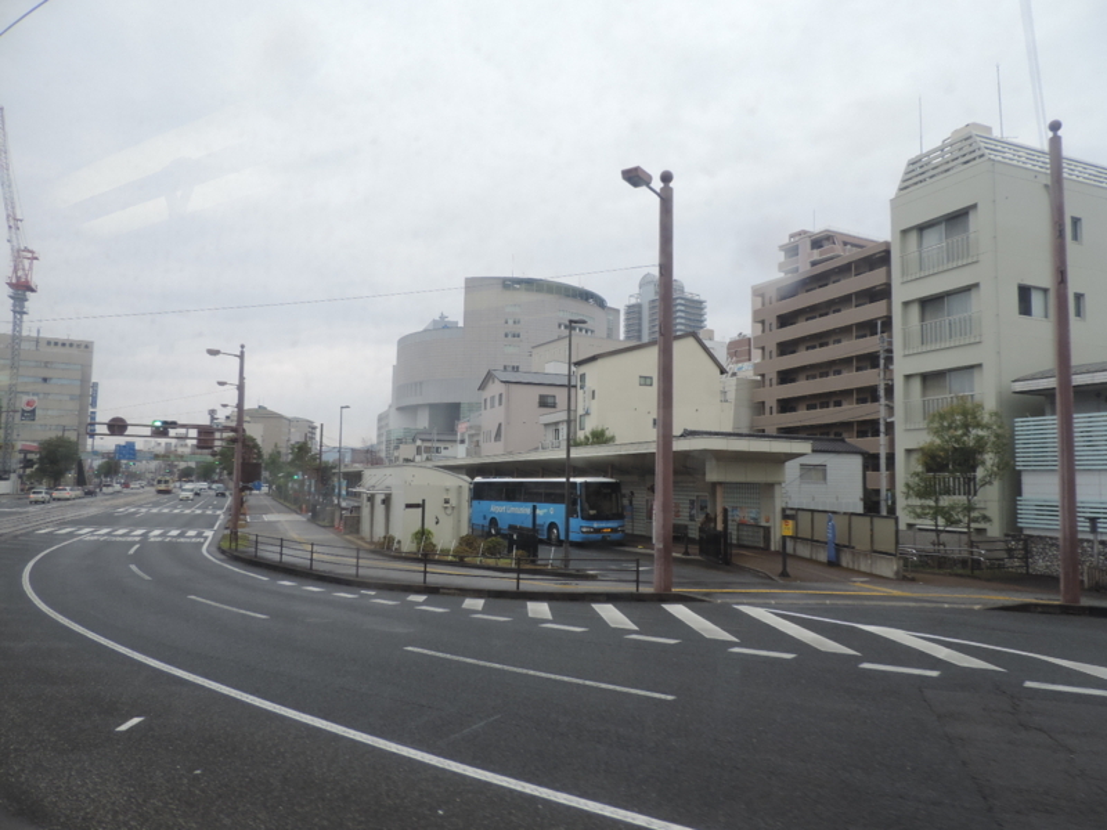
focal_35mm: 24
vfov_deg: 56.8
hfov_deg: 71.6
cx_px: 554
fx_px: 768
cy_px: 415
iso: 80
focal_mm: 4.3
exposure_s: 1/160
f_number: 3
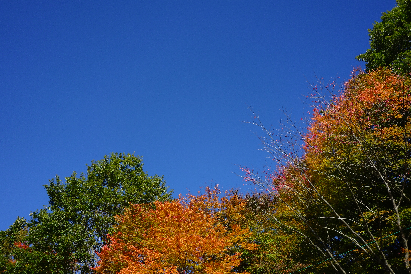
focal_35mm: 40
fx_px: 457
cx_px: 206
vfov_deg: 33.4
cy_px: 137
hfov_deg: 48.5
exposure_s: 1/1600
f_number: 2.8
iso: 125
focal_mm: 14.75
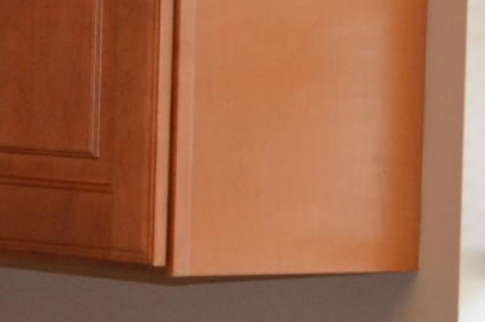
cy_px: 421
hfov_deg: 6.3
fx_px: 4353
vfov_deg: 4.2
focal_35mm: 324
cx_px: -203
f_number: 4.5
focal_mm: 29
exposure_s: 1/60
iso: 500
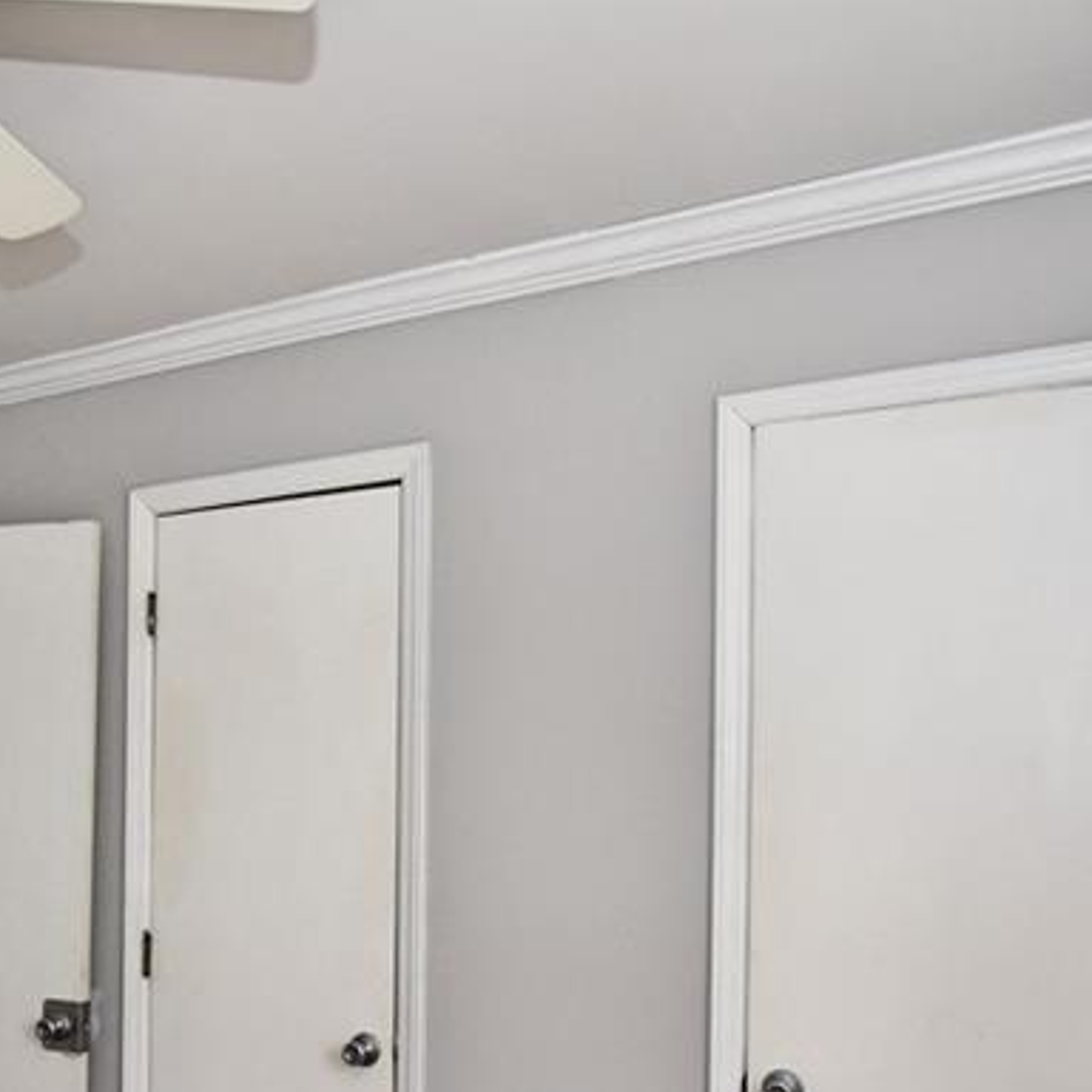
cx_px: 228
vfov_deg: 47.1
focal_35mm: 34
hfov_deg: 46.1
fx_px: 1213
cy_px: 782
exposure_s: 1/100
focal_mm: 10
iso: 800
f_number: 5
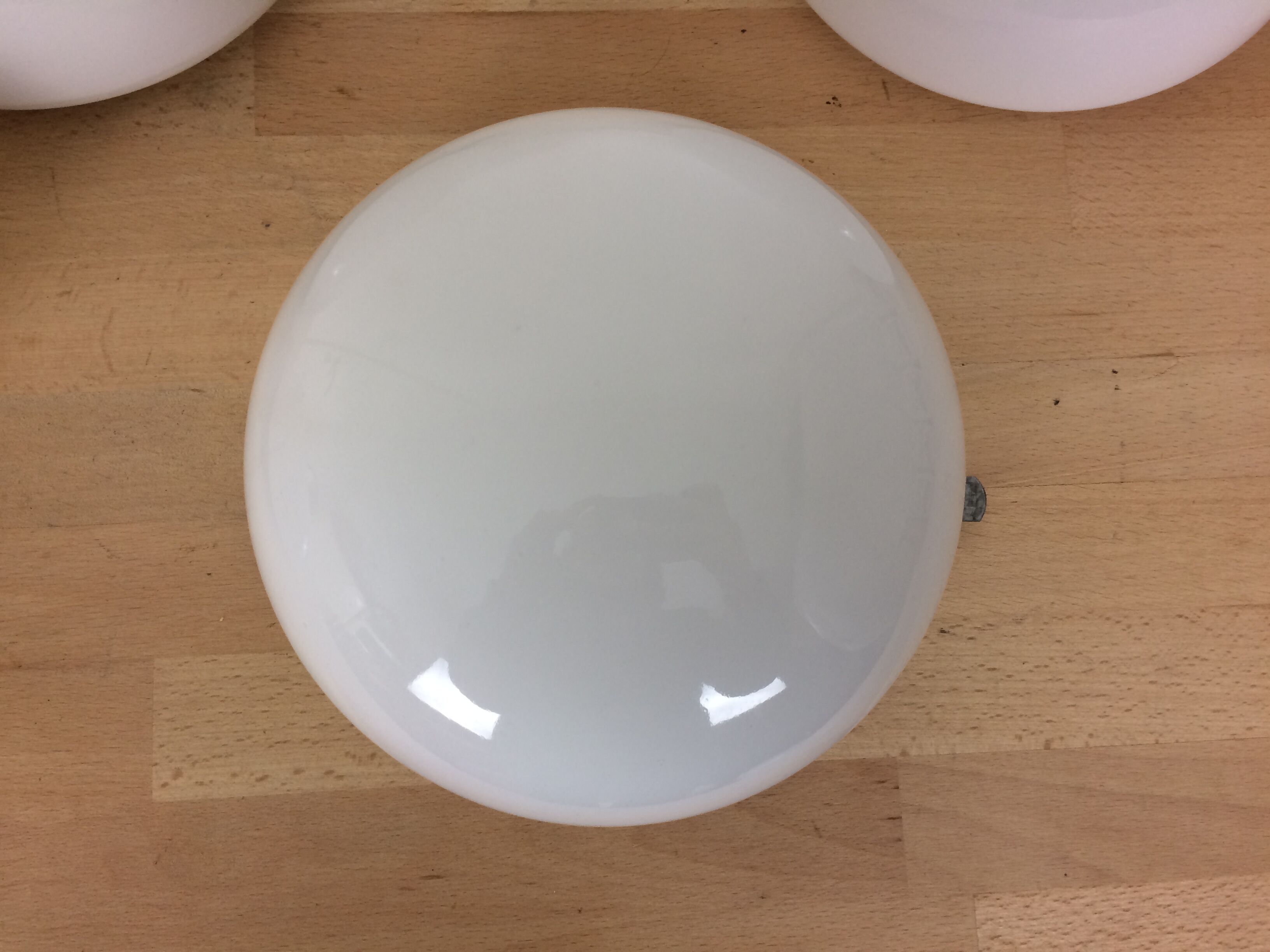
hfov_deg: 61.7
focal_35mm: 29
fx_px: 1064
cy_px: 476
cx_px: 635
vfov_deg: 48.2
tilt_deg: -80.2
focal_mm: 4.15
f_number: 2.2
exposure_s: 1/33
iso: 40
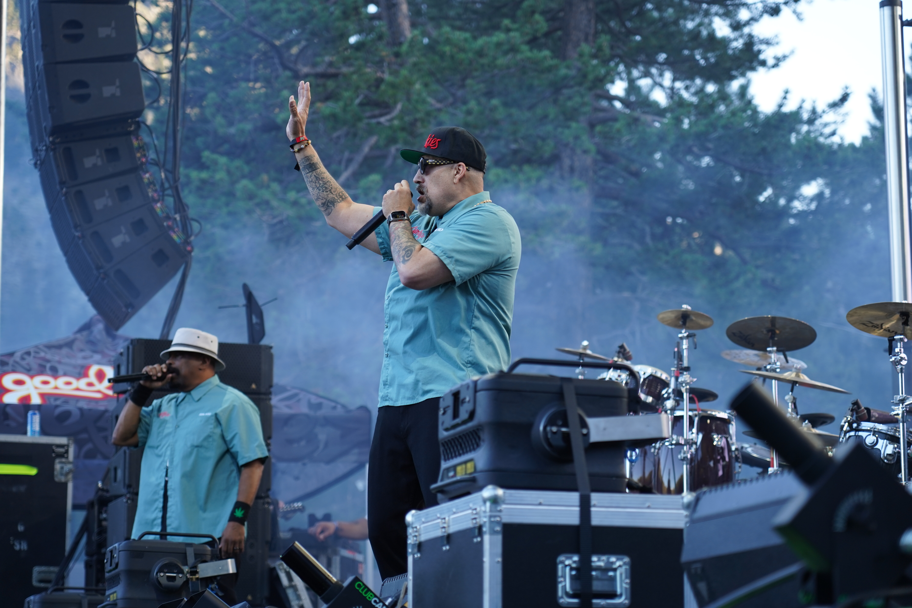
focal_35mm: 105
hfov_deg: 19.5
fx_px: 2660
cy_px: 304
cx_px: 456
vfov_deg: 13.0
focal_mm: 105
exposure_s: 1/160
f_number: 4
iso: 320
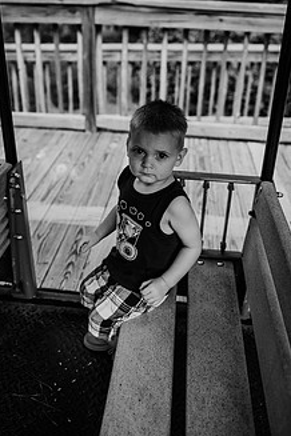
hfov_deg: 40.0
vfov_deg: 56.4
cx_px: 150
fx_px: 400
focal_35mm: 33
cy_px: 157
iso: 200
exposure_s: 1/1250
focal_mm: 24
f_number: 2.2
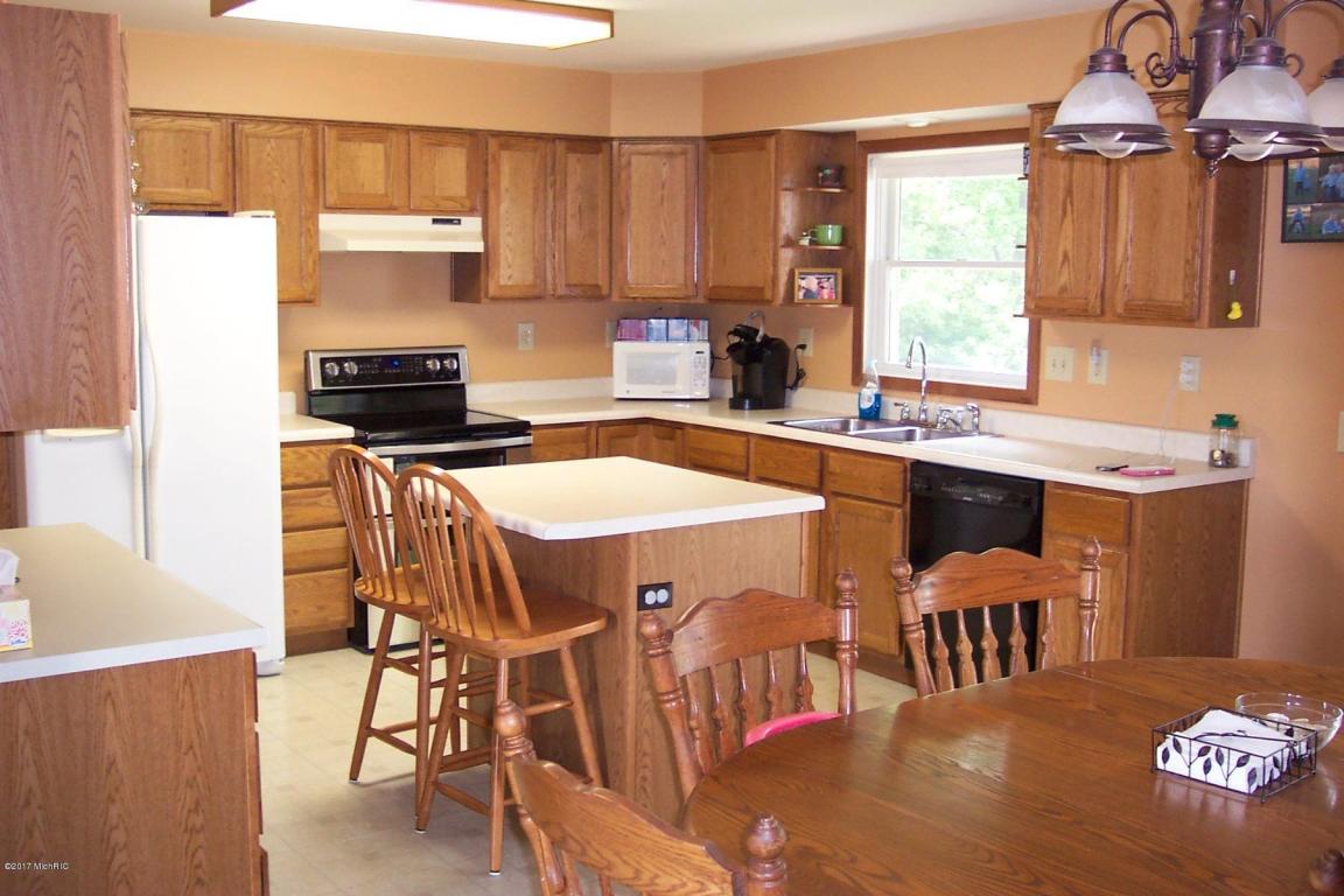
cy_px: 448
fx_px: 1419
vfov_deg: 35.1
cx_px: 672
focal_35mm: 38
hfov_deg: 50.7
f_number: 2.8
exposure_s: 1/20
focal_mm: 8
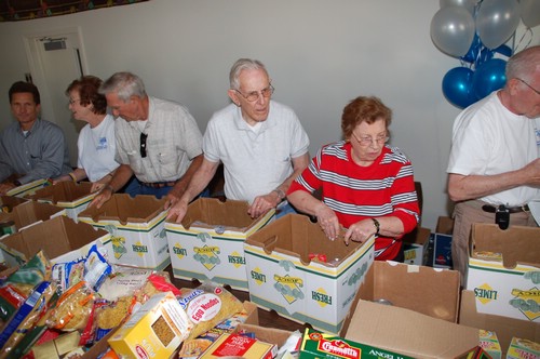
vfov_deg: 47.8
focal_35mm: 27
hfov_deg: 67.4
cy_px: 180
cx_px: 270
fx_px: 404
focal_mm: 18
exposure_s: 1/60
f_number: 4
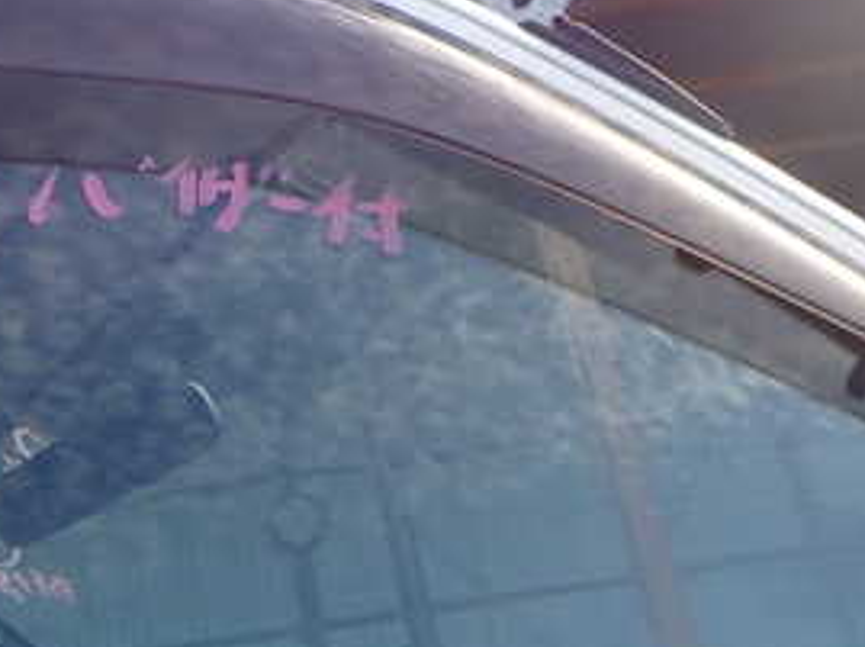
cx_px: 93
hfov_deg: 28.0
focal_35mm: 67
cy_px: 55
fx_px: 1672
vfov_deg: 21.4
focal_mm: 5.4
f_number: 3.2
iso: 100
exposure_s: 1/250
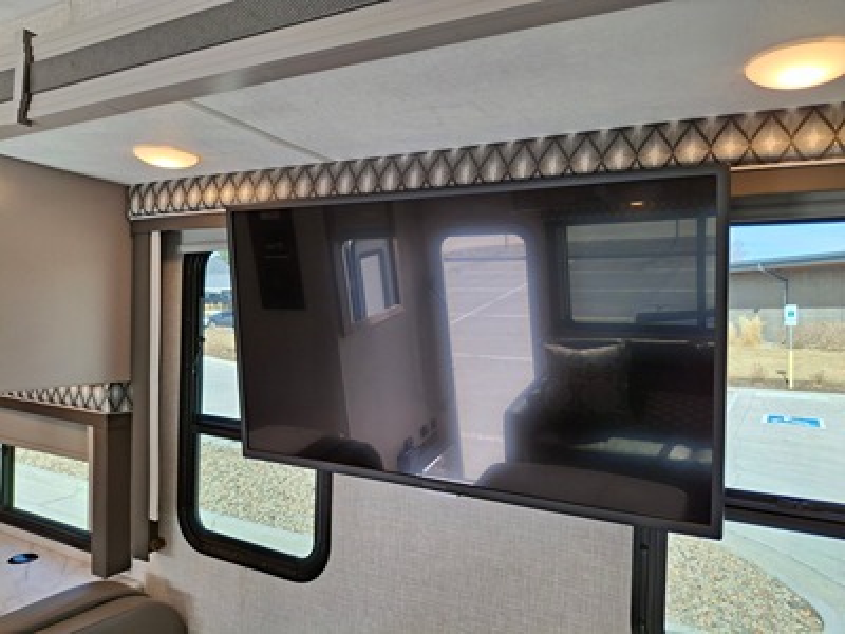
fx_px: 610
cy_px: 317
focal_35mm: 25
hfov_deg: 69.4
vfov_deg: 54.9
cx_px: 422
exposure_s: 1/204
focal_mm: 4.69
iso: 32
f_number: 1.8
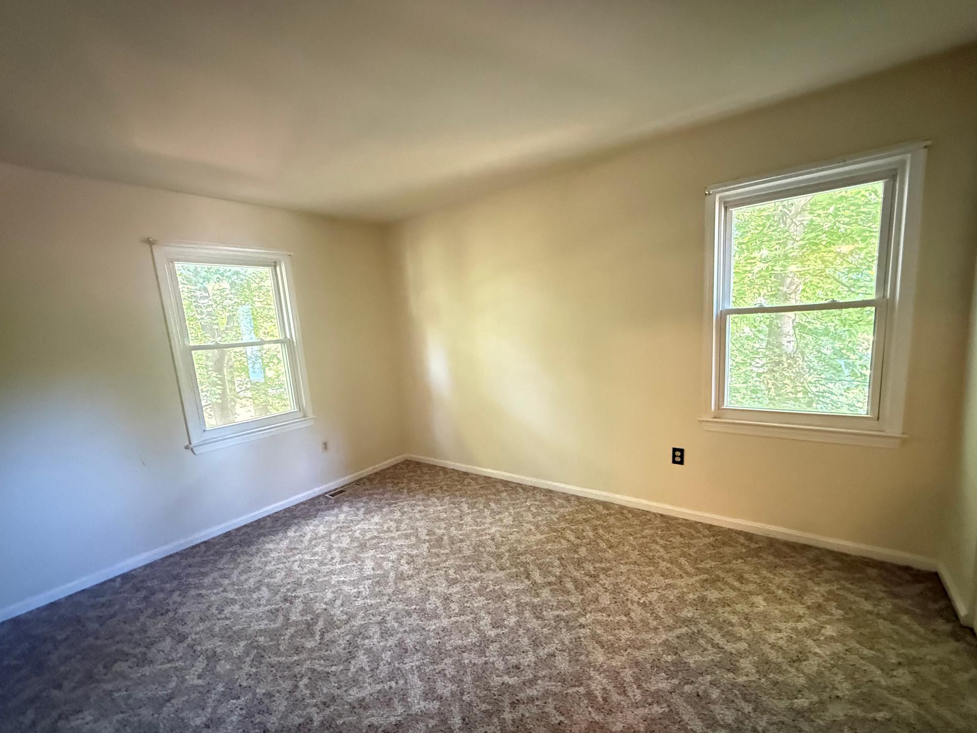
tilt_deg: -9.0
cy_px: 392
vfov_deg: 81.6
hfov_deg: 98.2
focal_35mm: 15
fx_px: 423
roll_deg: +4.0
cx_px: 493
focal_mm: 2.22
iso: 1250
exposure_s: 1/30
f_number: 2.2
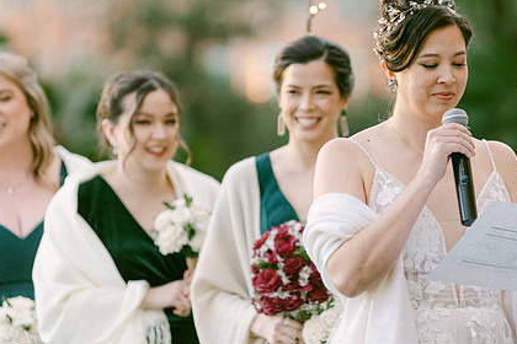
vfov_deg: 5.0
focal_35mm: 276
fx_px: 3963
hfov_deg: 7.5
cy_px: 164
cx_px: 321
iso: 450
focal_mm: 200
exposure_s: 1/125
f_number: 2.8
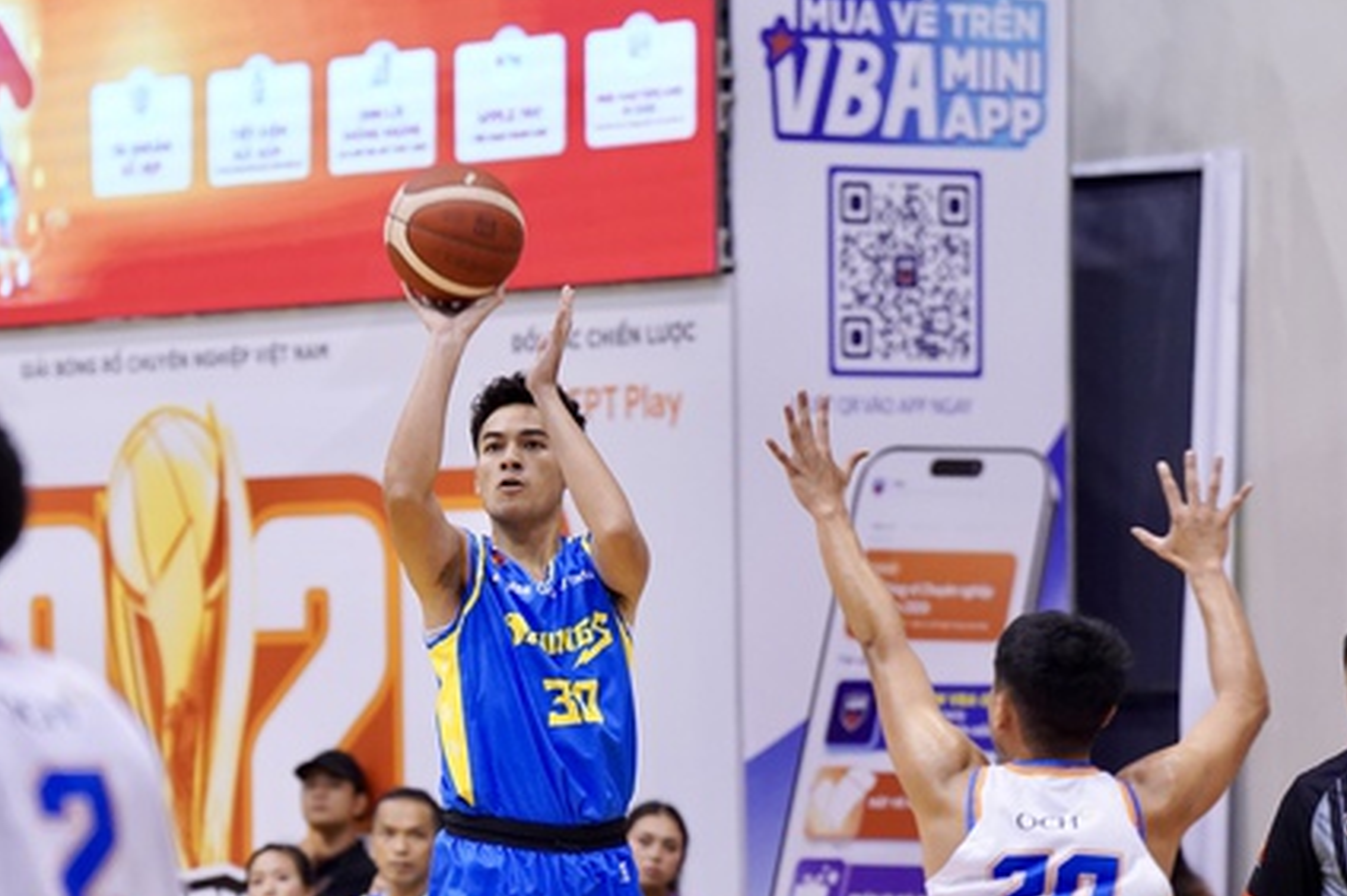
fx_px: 7702
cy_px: 716
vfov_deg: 6.6
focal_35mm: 206
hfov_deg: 10.0
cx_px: 565
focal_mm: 125
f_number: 2.8
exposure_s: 1/640
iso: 3200
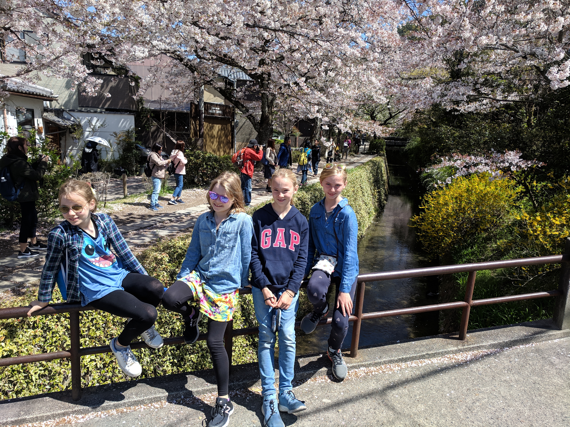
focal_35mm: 26
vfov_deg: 53.1
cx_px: 285
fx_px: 428
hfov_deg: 67.3
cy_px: 214
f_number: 2
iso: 50
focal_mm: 4.67
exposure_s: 1/1292
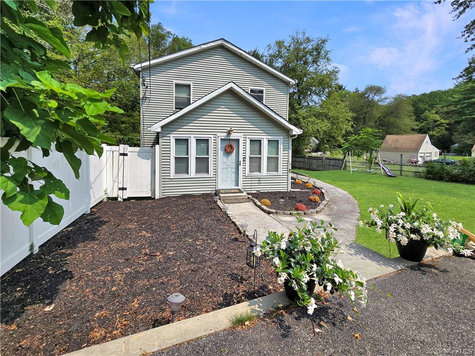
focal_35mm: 13
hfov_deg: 106.2
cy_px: 178
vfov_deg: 89.9
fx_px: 178
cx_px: 238
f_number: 2.2
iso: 50
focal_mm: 2.2
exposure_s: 1/2163
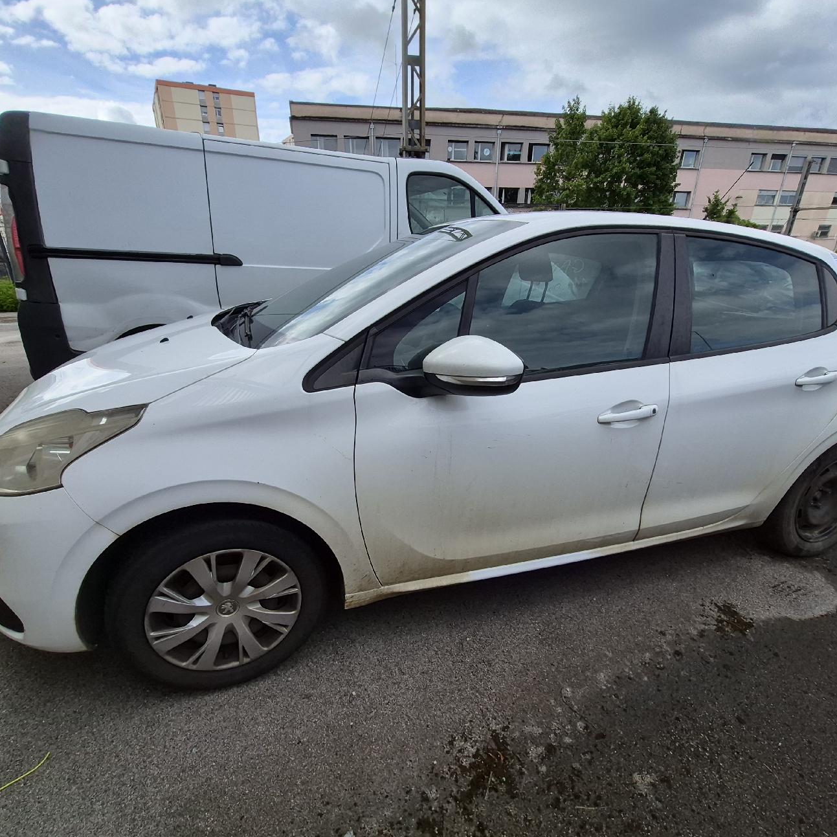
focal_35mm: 16
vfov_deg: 87.4
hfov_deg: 87.4
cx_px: 417
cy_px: 425
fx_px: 438
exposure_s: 1/2000
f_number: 2.2
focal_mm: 1.74
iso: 40
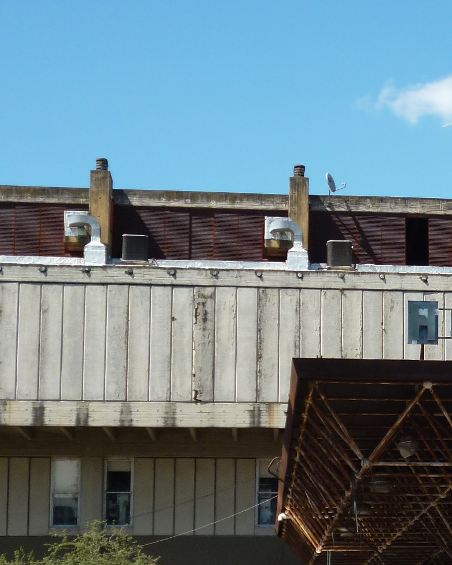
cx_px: 589
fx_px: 1756
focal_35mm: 105
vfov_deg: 18.2
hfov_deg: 14.1
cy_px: 384
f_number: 3.7
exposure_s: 1/500
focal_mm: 7.3
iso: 100
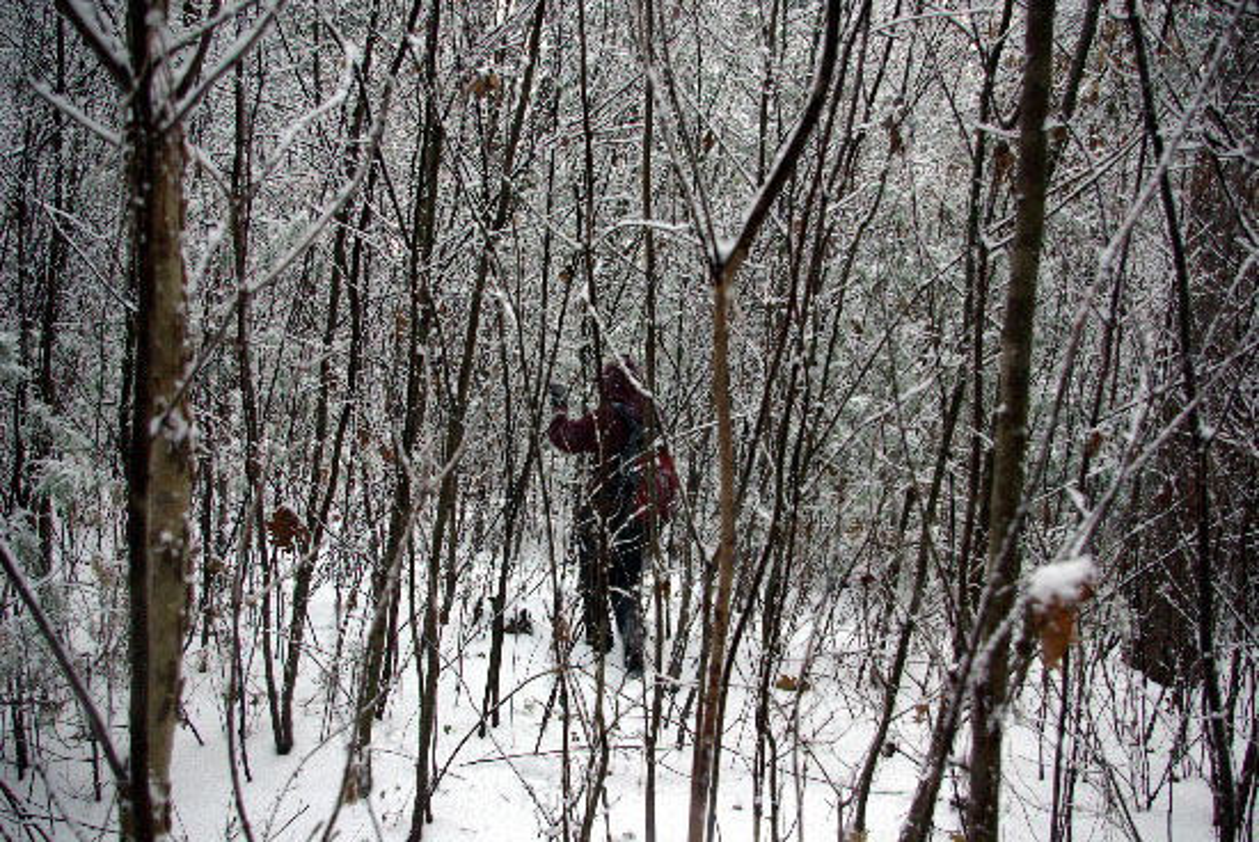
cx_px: 630
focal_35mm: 27
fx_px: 945
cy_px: 421
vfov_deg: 48.0
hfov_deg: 67.3
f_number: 5
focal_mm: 18
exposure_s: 1/13
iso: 400
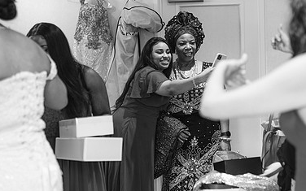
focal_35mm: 57
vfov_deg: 22.6
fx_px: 475
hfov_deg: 35.5
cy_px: 59
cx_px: 187
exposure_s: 1/160
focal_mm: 35
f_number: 1.4
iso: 100
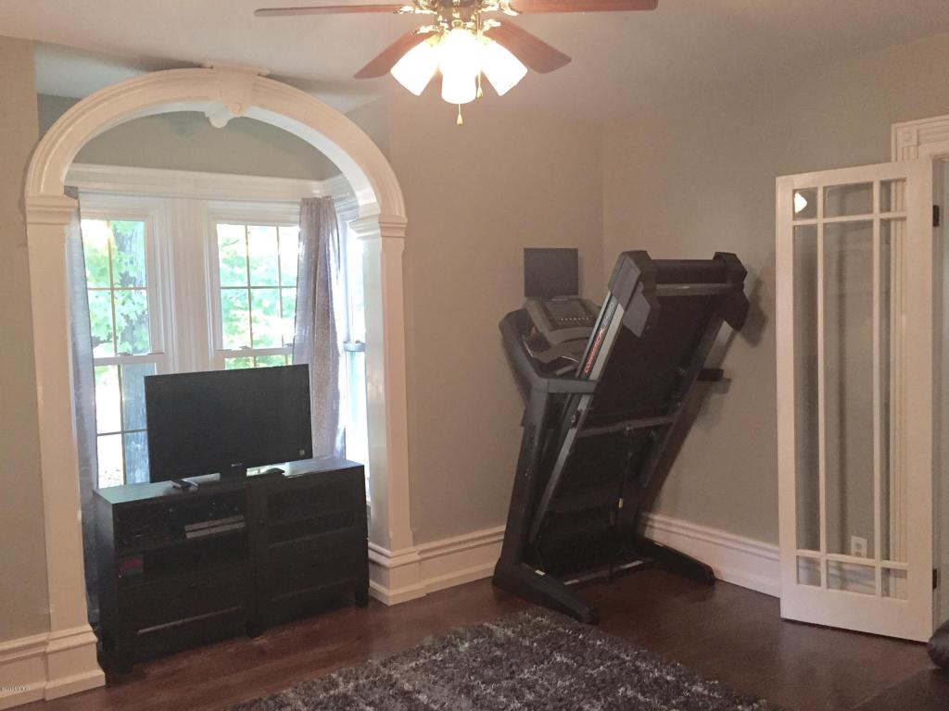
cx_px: 474
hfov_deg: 61.7
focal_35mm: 29
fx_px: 795
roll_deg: +1.1
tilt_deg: -3.4
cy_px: 356
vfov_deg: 48.2
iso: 250
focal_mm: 4.15
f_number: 2.2
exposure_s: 1/30
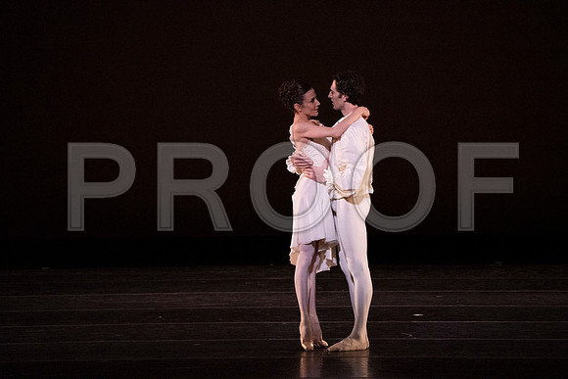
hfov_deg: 5.9
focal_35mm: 352
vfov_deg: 3.9
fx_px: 5555
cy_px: 190
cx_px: 284
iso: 20000
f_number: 7.1
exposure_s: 1/400
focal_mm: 352
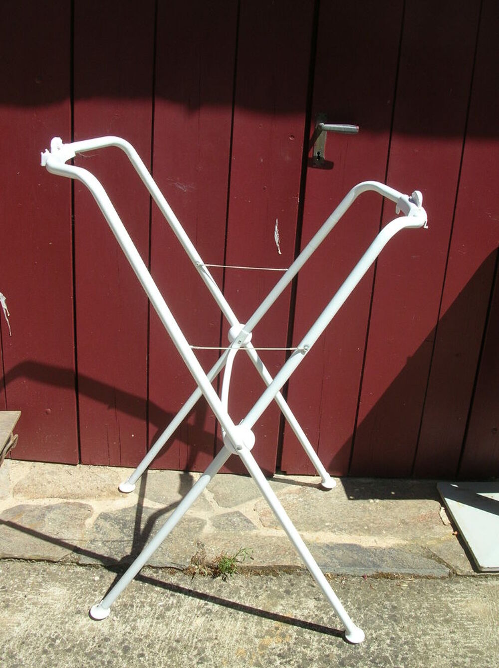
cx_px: 250
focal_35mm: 35
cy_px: 334
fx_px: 674
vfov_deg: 52.7
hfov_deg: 40.6
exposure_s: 1/245
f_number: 5.6
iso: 50
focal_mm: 5.8
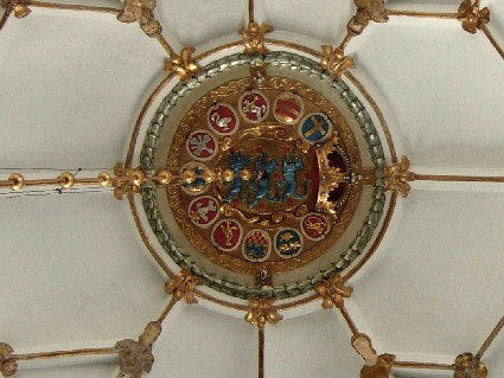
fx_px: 524
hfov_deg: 51.3
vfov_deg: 39.7
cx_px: 252
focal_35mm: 36
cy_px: 189
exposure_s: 1/16.4
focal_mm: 7.5
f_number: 2.7
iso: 50
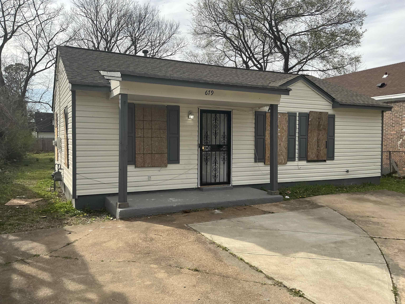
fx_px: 328
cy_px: 152
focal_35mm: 28
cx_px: 202
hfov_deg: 63.4
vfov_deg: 49.7
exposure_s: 1/1279
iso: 25
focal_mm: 3
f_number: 1.8
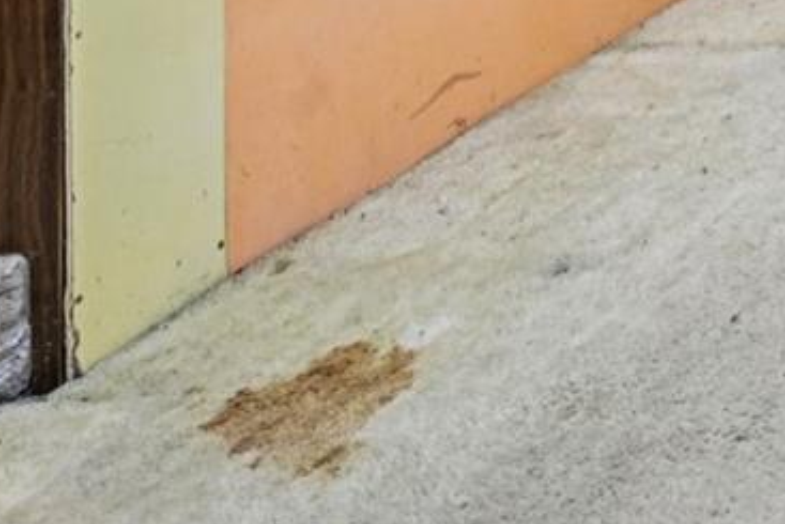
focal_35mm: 61
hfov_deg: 20.6
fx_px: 1331
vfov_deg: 16.8
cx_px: 1474
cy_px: -520
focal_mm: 14
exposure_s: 1/8
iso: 400
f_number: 8
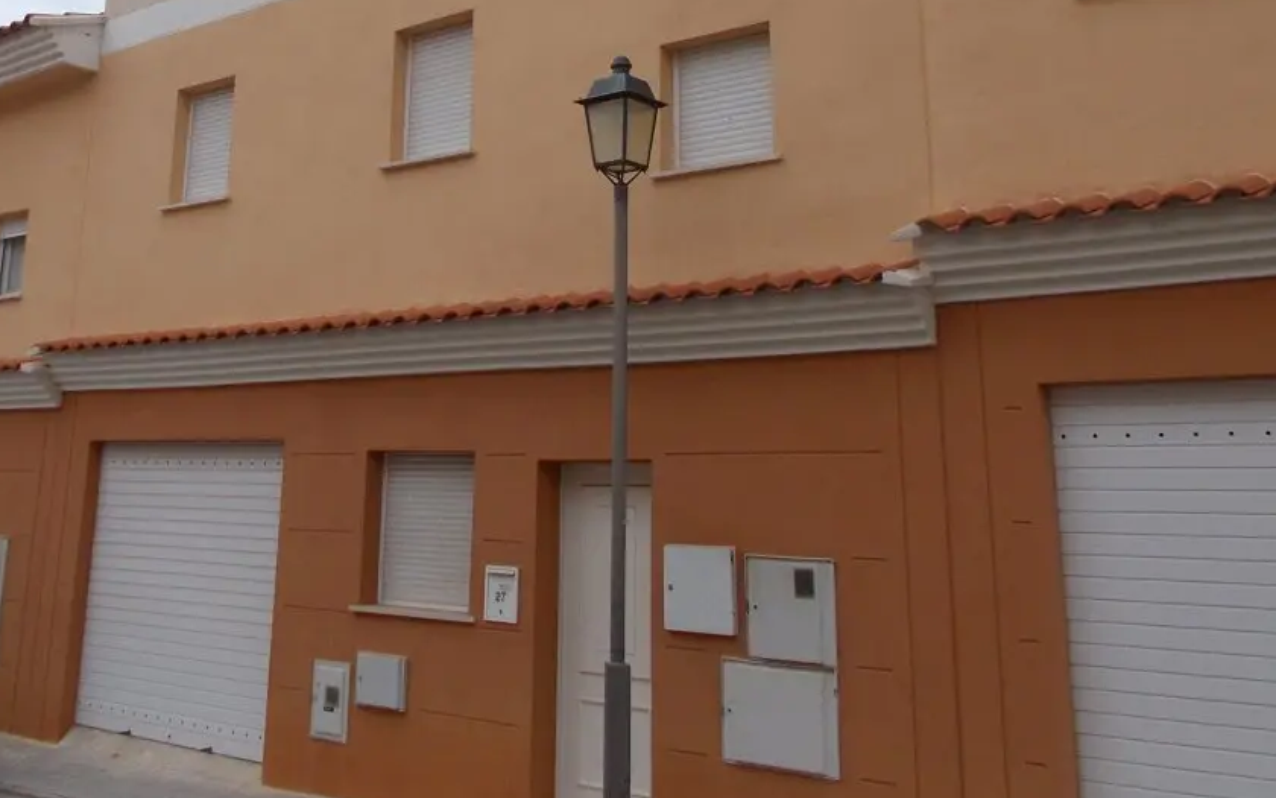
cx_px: 456
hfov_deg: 46.6
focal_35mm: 42
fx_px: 1461
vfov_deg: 29.5
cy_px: 105
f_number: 8
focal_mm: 4.6
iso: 80
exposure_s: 1/125
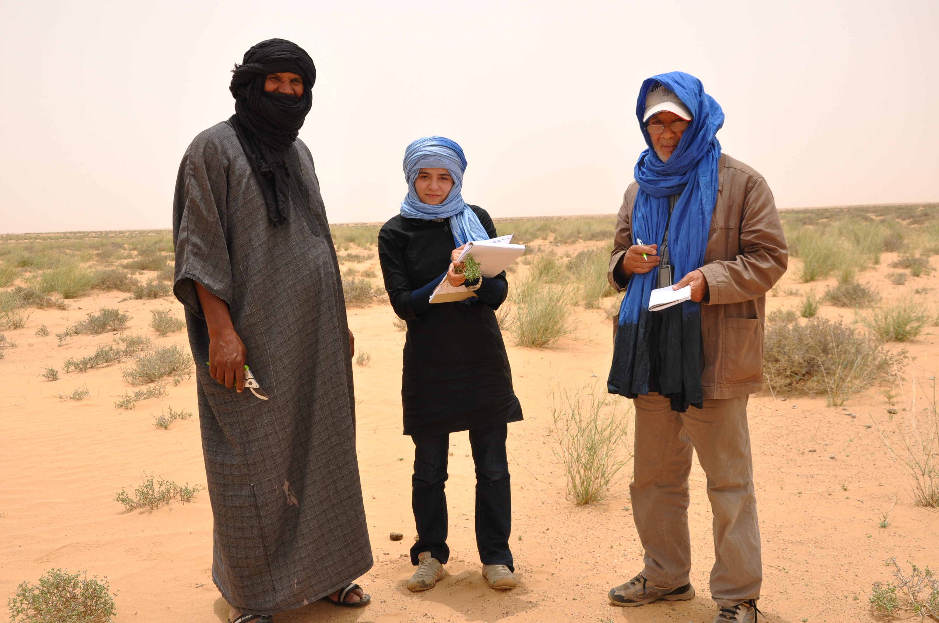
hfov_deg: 49.6
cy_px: 312
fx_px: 1016
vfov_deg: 34.1
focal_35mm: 39
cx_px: 470
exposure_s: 1/320
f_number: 9
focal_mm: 26
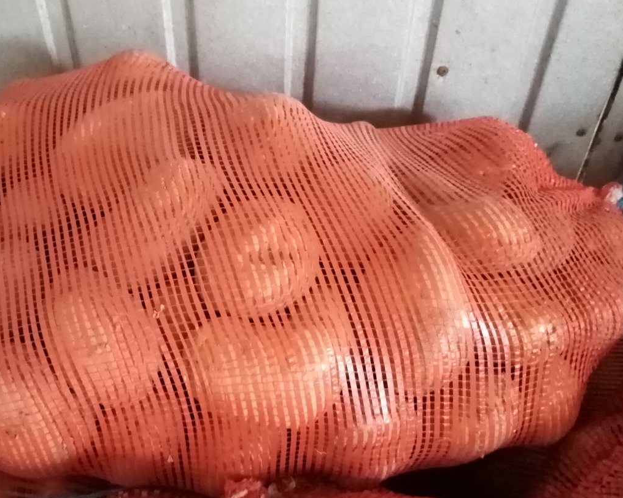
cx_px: 234
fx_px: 664
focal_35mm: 36
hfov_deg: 49.8
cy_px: 271
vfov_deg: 41.1
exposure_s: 1/14.3
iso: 2055
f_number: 1.8
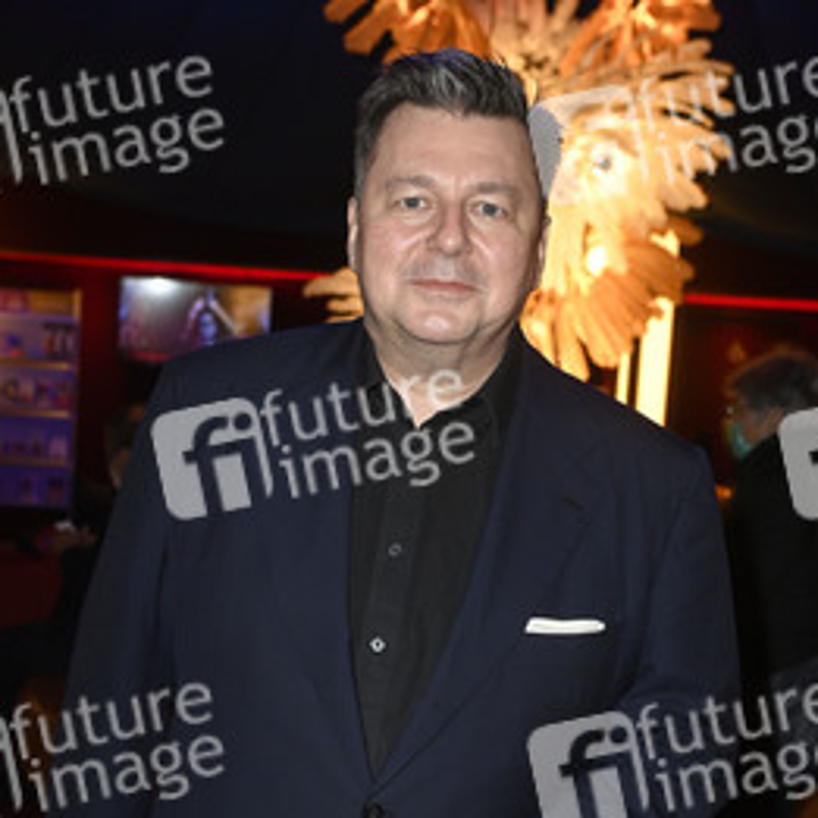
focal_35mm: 65
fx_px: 1738
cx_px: 404
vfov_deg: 26.2
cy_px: 602
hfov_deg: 26.5
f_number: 5.6
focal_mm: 50
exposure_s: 1/50
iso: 1000
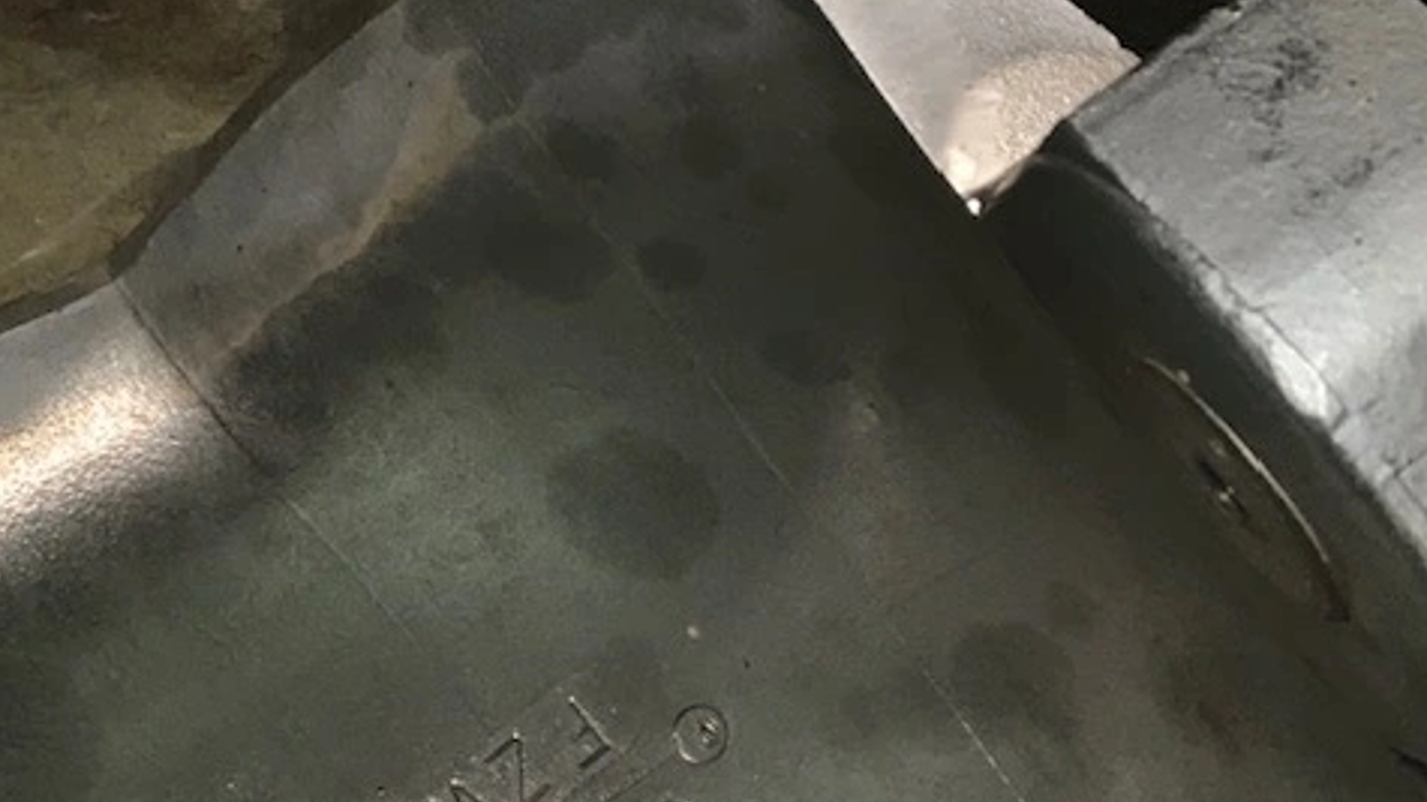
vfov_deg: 25.4
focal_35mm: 47
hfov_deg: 43.7
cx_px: 718
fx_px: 1778
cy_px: 366
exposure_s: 1/30
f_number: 2.2
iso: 500
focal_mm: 2.87
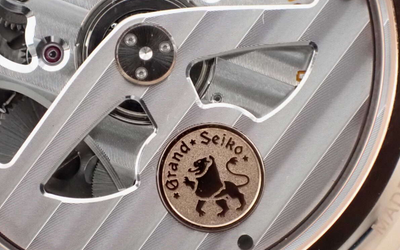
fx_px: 1166
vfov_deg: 12.2
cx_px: 202
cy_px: 126
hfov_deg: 19.5
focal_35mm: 107
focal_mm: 18
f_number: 4.9
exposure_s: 1/60
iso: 1600
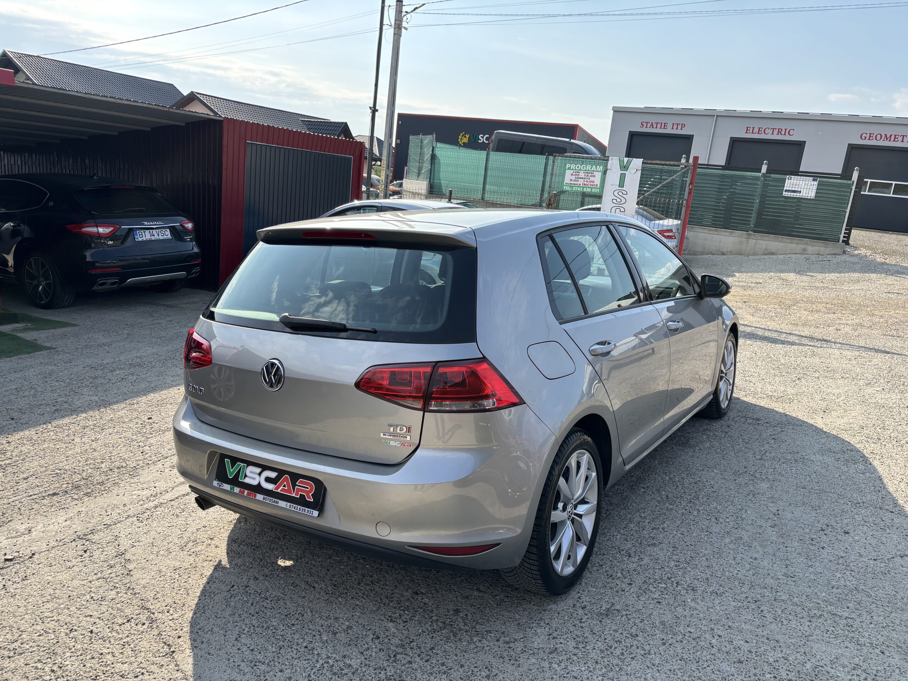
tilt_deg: -13.2
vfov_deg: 53.1
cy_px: 340
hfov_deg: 67.3
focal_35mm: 26
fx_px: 682
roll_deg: -7.0
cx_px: 454
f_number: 1.6
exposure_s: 1/1876
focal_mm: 5.96
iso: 50
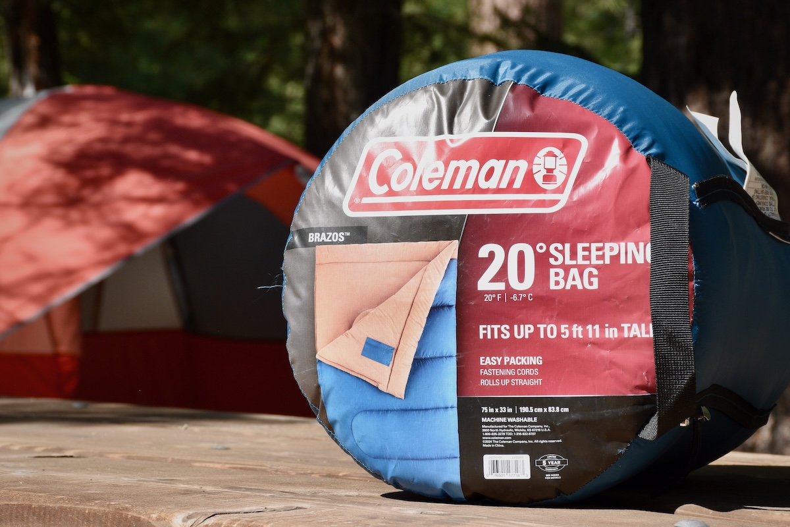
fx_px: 2041
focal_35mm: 93
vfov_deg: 14.7
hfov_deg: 21.9
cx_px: 395
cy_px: 264
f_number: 10
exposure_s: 1/400
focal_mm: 62
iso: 200
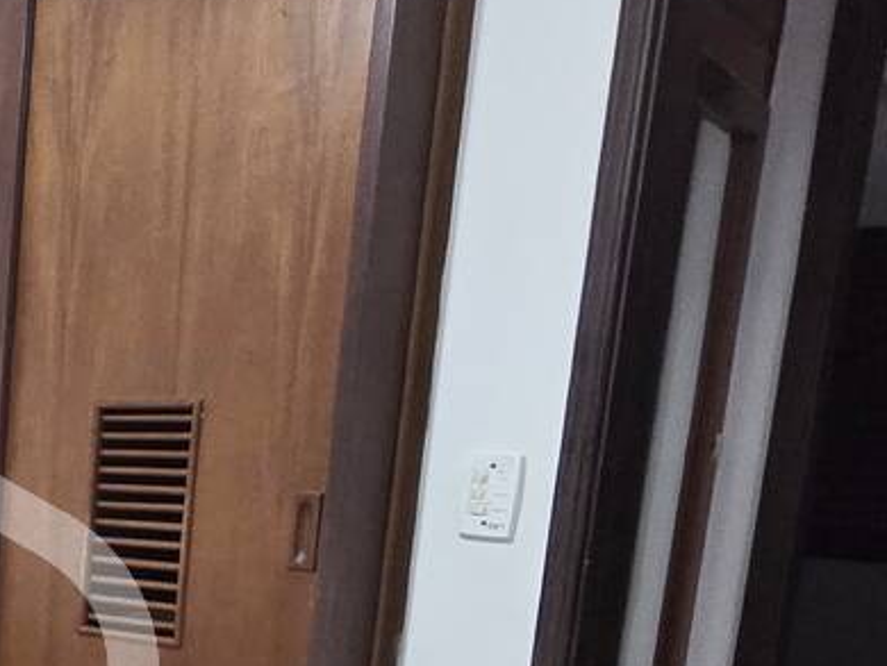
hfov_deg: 31.5
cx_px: -239
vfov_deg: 28.2
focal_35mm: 48
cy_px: 684
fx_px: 1231
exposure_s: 1/60
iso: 500
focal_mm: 2.2
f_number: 2.2
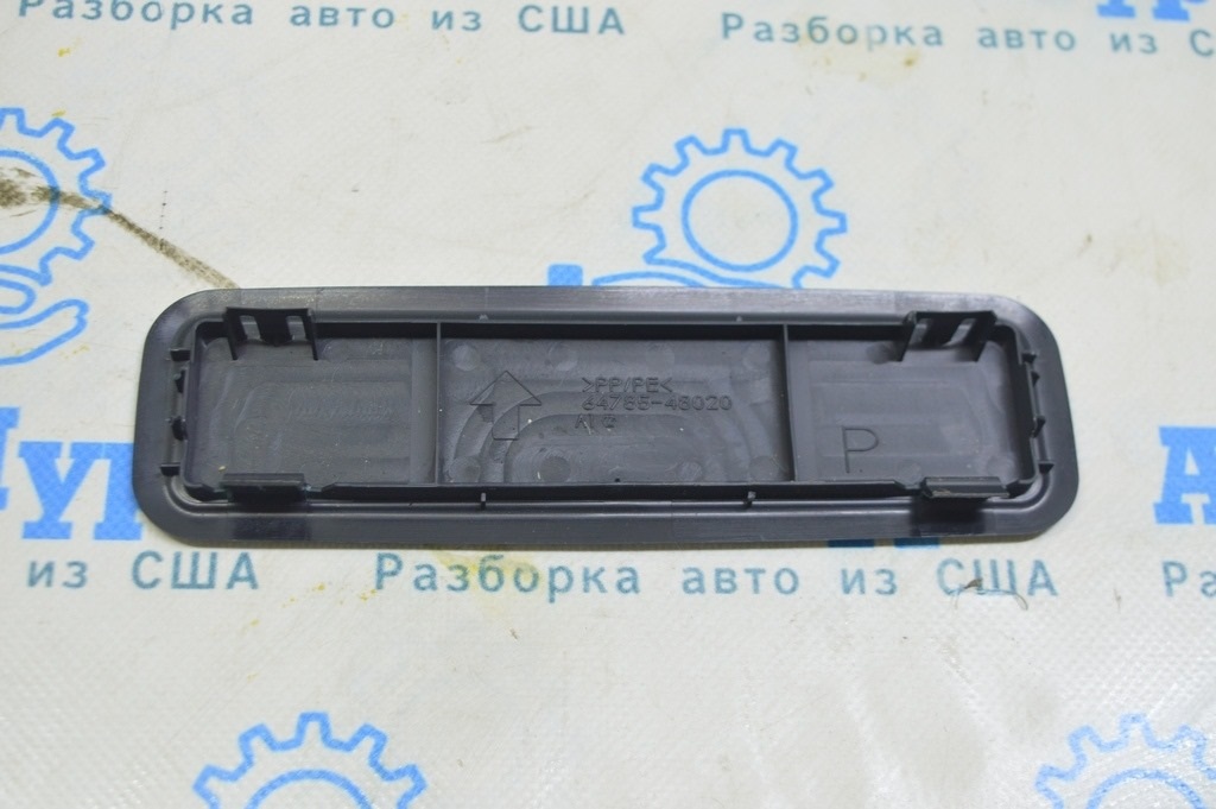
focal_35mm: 51
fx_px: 1721
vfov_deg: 26.4
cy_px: 404
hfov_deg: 38.9
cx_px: 608
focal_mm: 34
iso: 400
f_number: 5.6
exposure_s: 1/20
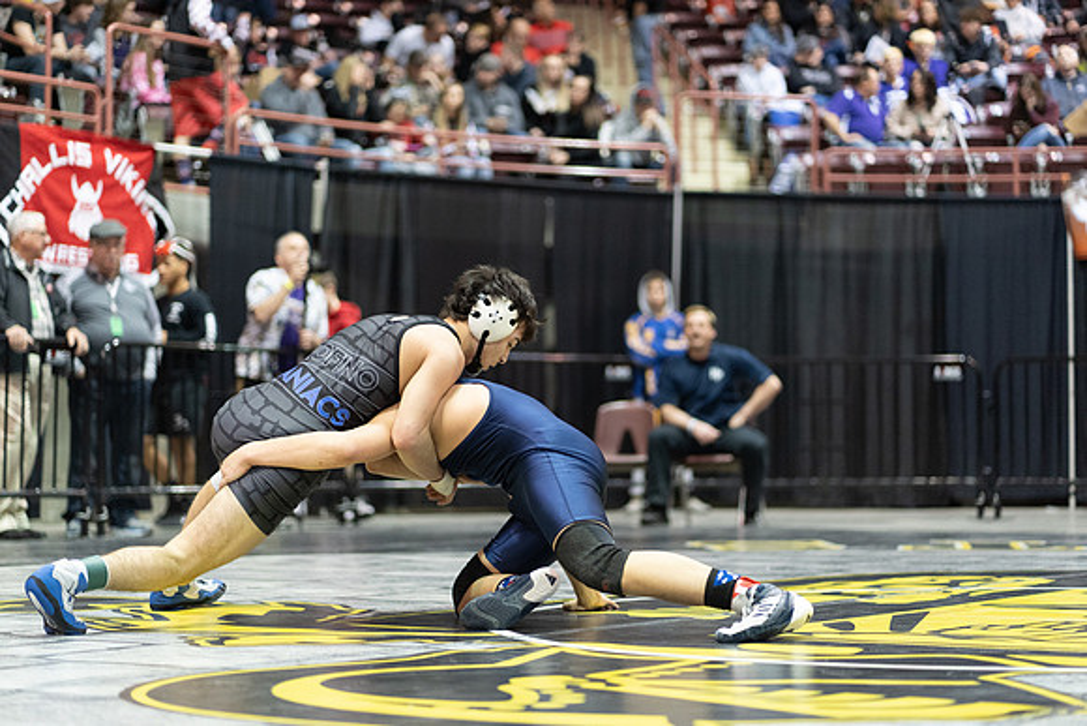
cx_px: 544
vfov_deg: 16.1
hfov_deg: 23.9
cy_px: 363
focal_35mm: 85
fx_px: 2567
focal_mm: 85
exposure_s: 1/500
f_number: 1.8
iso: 3200
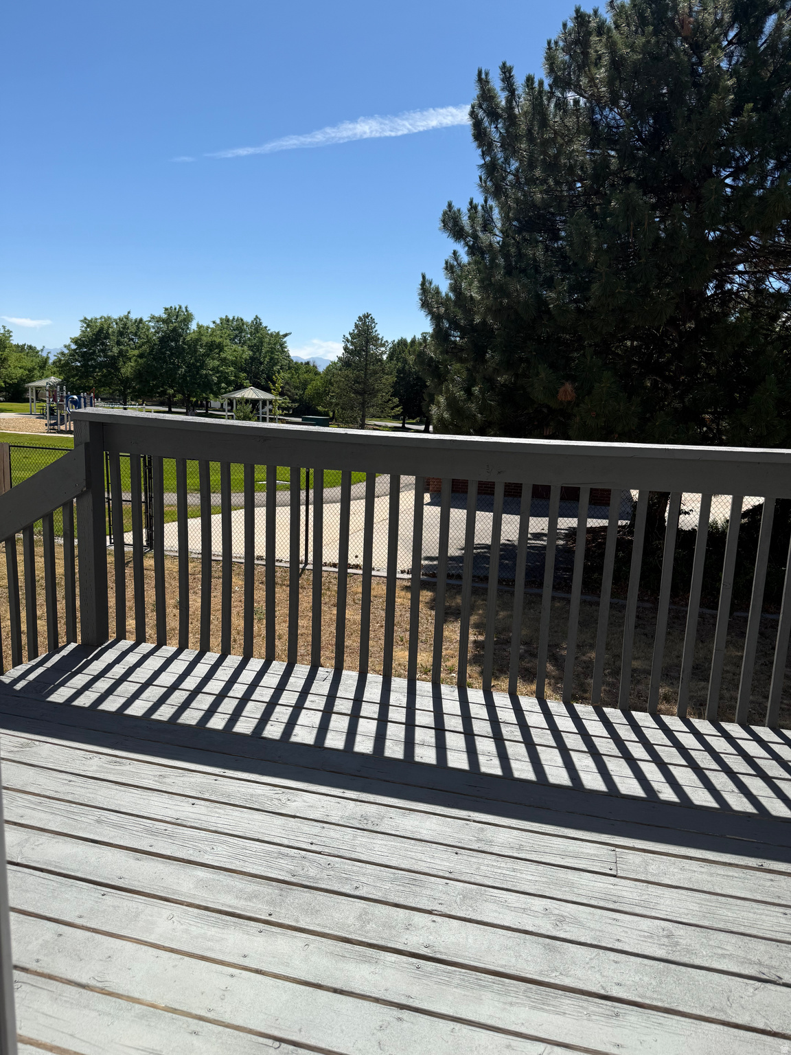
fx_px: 731
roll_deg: -3.2
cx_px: 396
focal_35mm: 24
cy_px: 528
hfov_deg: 56.8
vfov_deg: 71.6
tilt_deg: -9.7
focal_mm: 6.76
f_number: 1.78
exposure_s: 1/4405
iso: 80
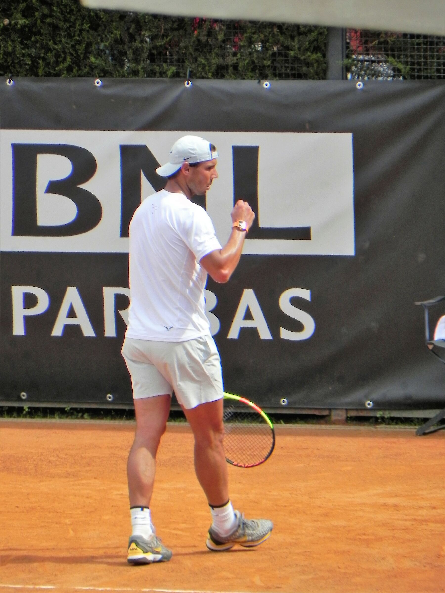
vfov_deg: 2.9
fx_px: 11621
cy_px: 296
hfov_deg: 2.2
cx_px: 222
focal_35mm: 678
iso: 160
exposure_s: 1/350
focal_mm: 120
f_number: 6.3
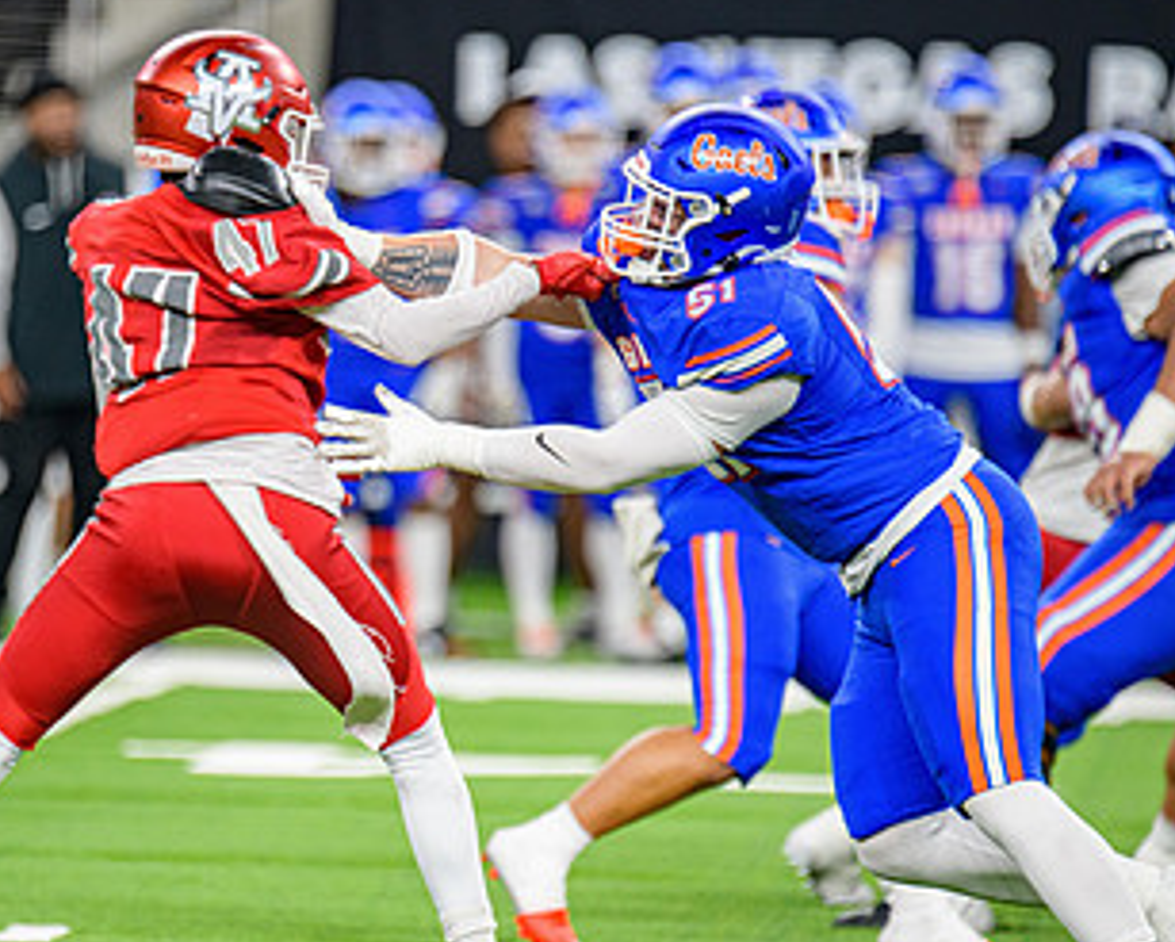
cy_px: 592
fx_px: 18512
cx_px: 333
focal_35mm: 532
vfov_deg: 2.9
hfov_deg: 3.6
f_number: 2.8
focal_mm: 300
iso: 1000
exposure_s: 1/400
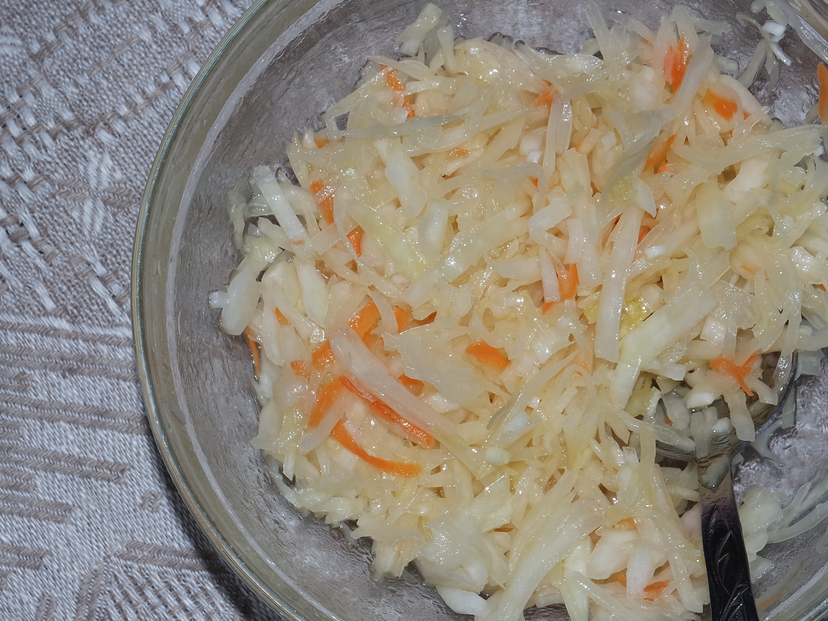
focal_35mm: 104
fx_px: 2487
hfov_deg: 18.9
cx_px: 521
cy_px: 337
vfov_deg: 14.2
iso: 200
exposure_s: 1/60
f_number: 10
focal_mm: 40
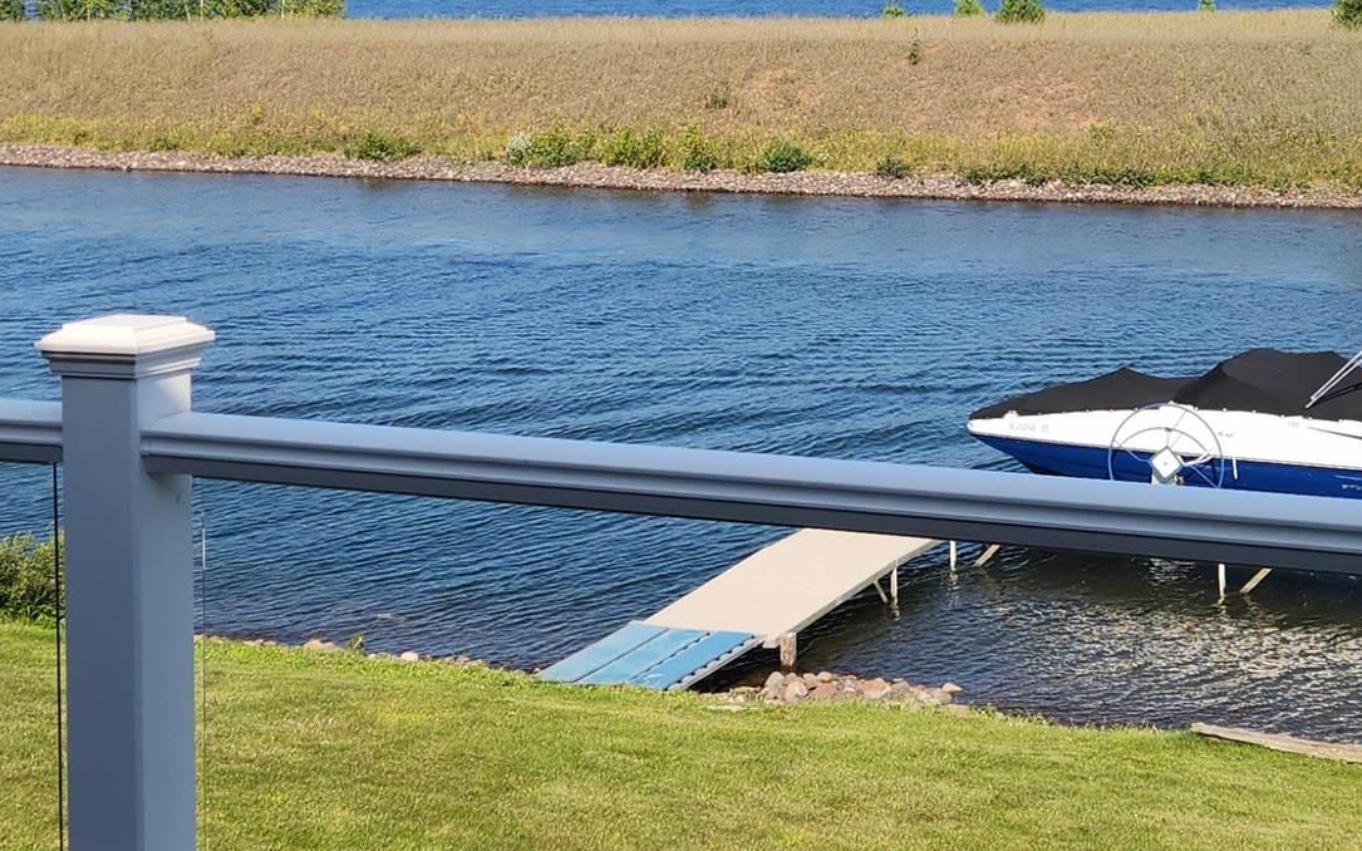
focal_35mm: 69
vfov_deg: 18.7
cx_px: 896
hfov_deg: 29.6
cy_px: 178
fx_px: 2561
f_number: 1.8
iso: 20
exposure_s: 1/1361
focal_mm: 5.4
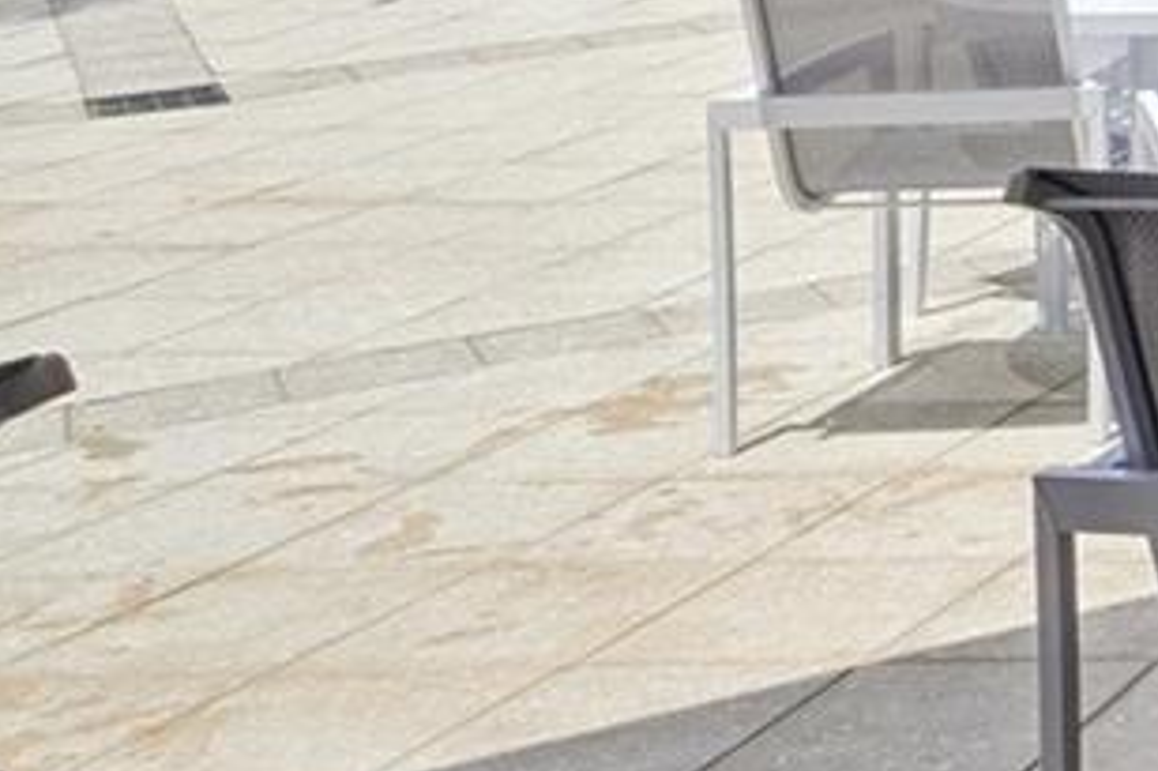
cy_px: -312
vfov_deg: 16.3
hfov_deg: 17.1
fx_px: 2508
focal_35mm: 78
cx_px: 2451
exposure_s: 1/250
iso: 100
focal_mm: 10
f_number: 8
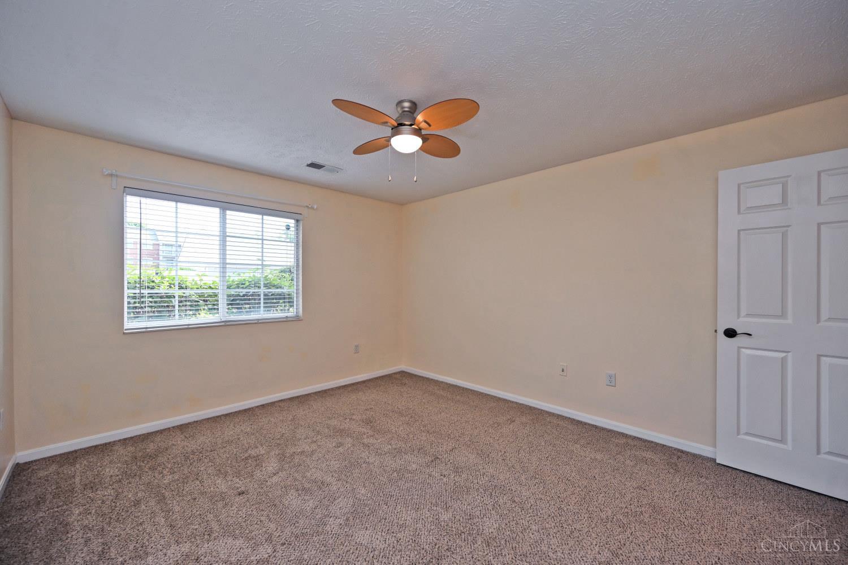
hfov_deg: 104.3
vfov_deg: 81.2
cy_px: 282
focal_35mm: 14
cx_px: 424
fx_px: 330
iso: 200
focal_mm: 14
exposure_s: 1/80
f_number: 4.5
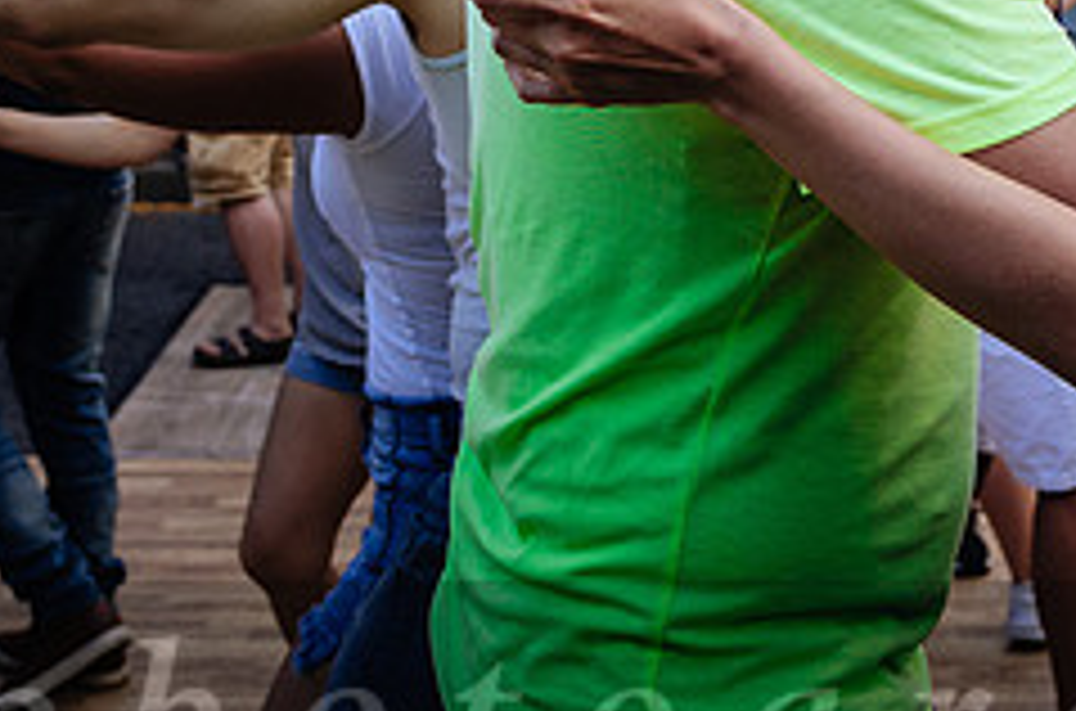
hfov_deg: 32.1
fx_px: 1848
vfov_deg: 21.5
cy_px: 119
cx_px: 743
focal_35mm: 62
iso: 100
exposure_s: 1/320
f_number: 3.5
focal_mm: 17
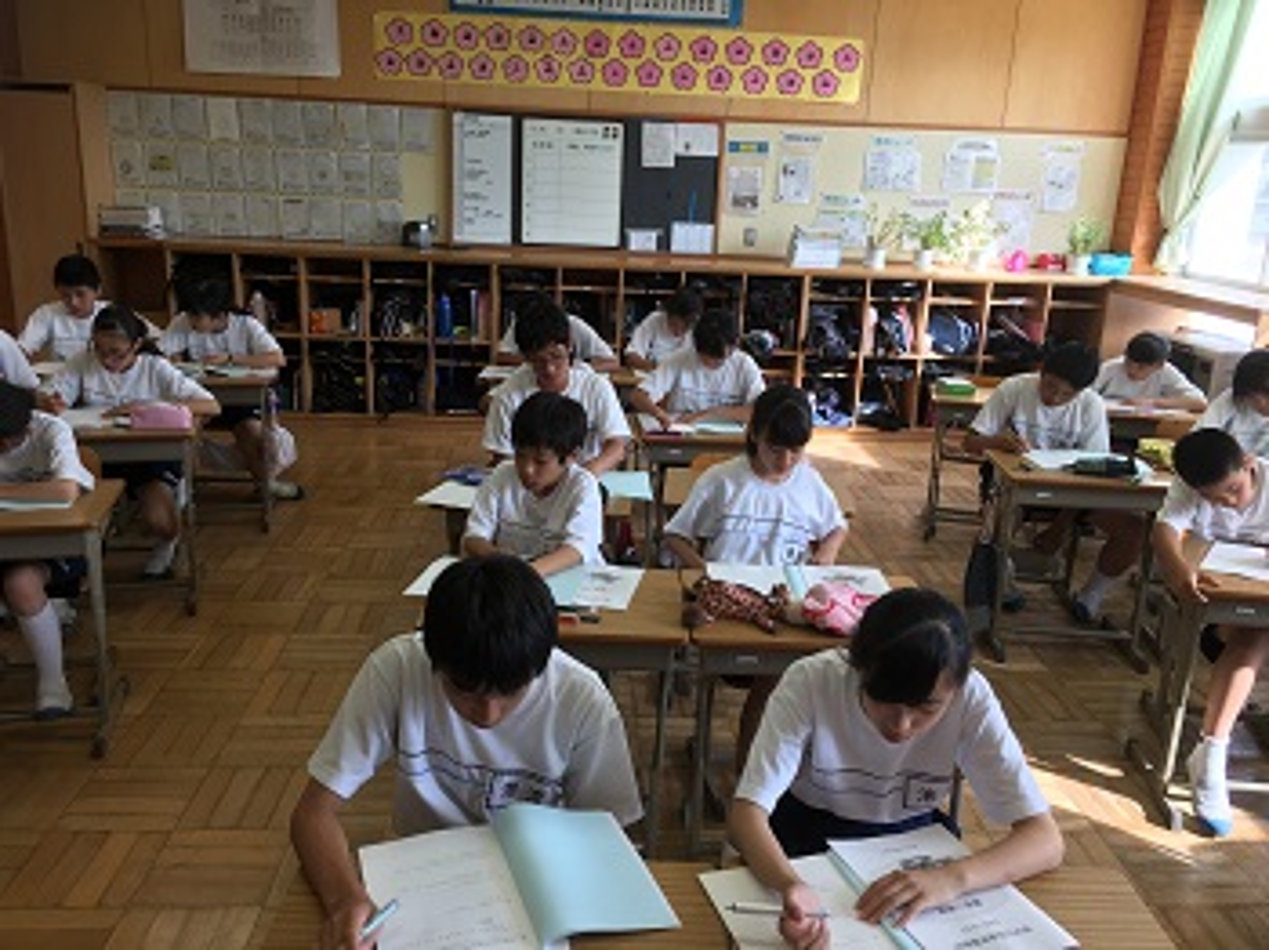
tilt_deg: -15.7
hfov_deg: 61.7
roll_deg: -2.1
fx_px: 1062
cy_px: 475
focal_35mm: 29
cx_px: 634
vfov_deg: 48.2
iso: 32
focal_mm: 4.15
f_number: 2.2
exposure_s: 1/120
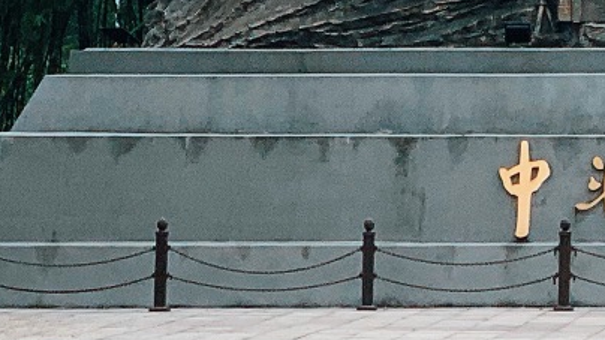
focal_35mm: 283
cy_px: -500
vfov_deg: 4.2
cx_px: 930
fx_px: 4539
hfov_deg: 7.5
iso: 16
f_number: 2.4
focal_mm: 6
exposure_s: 1/1295
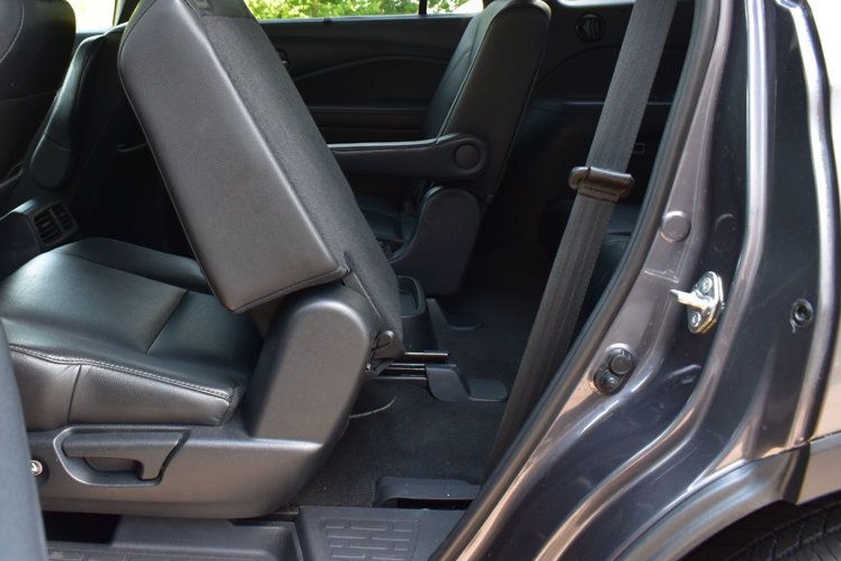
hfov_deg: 51.3
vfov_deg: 35.6
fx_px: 864
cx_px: 314
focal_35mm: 37
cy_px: 184
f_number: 7.1
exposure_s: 1/25
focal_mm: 18
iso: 400
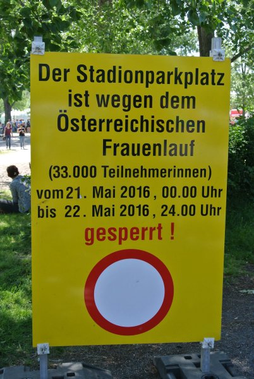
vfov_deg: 38.8
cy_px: 190
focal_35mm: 51
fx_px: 538
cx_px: 127
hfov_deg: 26.6
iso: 160
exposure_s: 1/250
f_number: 4.8
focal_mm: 18.9
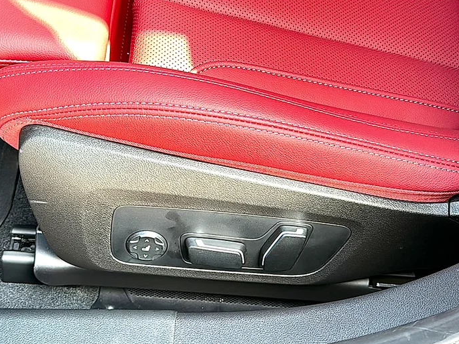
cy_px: 173
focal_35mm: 48
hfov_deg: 39.7
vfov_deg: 30.3
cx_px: 228
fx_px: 637
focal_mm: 6.86
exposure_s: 1/126
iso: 64
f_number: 1.78
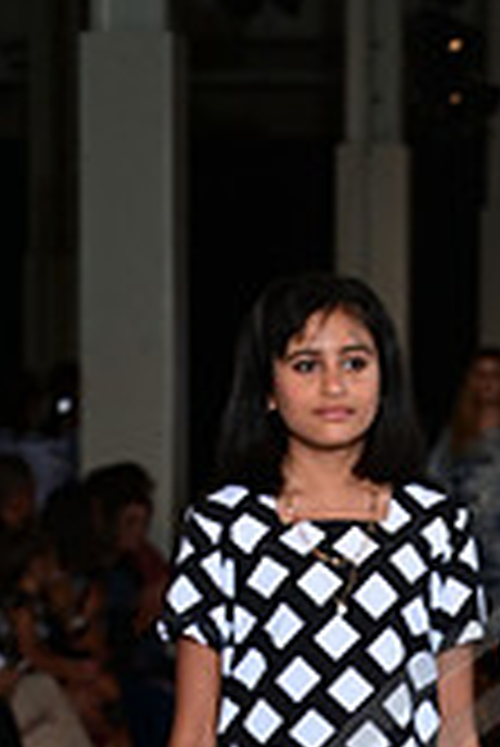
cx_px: 779
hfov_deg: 5.0
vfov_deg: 7.4
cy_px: 1120
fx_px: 5654
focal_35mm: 272
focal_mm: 78
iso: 1000
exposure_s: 1/160
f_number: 6.3
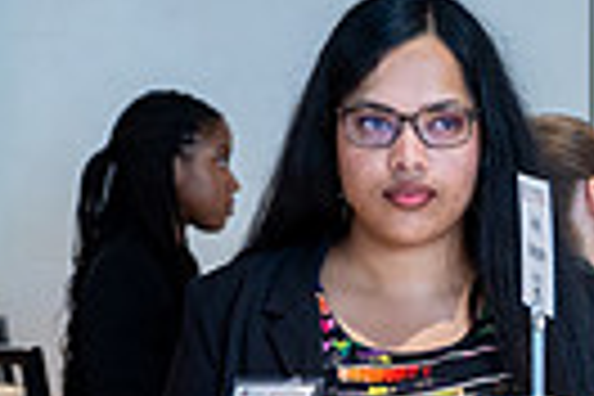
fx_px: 3630
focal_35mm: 220
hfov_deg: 9.3
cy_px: 576
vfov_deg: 6.2
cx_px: 580
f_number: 4
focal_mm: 50
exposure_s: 1/50
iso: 1600
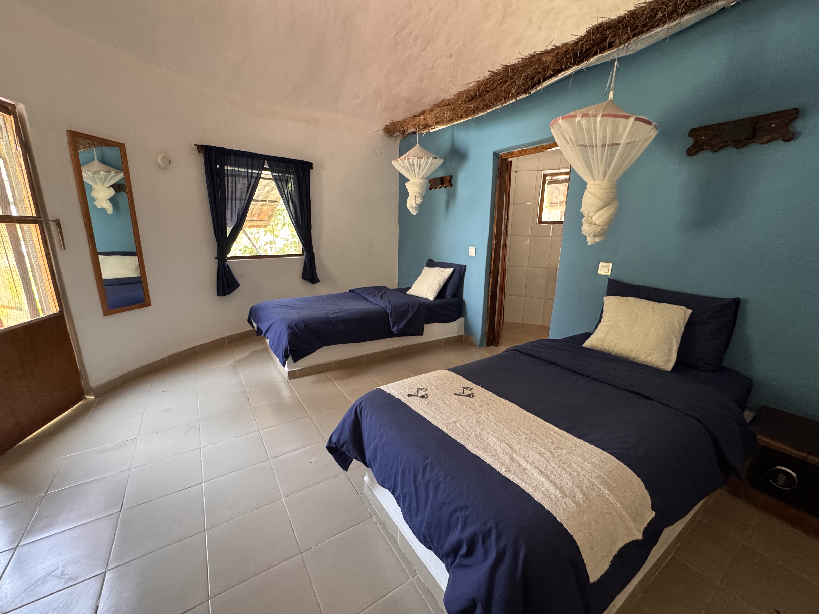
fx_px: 331
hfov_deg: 102.1
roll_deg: -1.2
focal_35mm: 14
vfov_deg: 85.7
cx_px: 410
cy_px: 307
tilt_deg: -13.6
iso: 500
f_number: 2.2
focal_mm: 2.22
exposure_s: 1/60
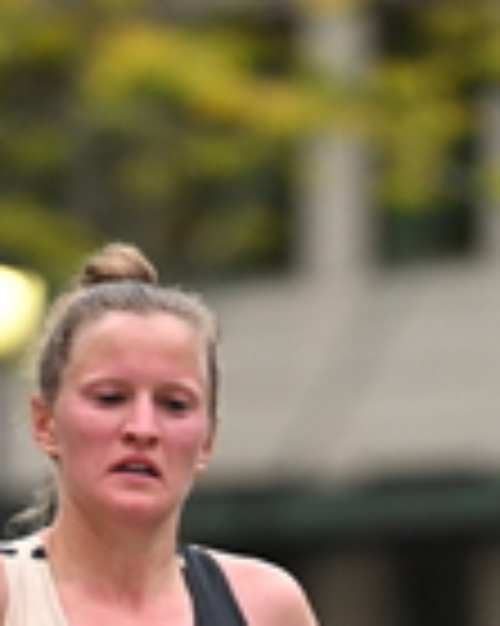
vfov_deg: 2.6
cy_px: 1234
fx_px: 13722
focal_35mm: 741
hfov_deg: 2.1
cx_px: 173
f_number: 2.8
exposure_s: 1/1250
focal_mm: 200
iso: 1600
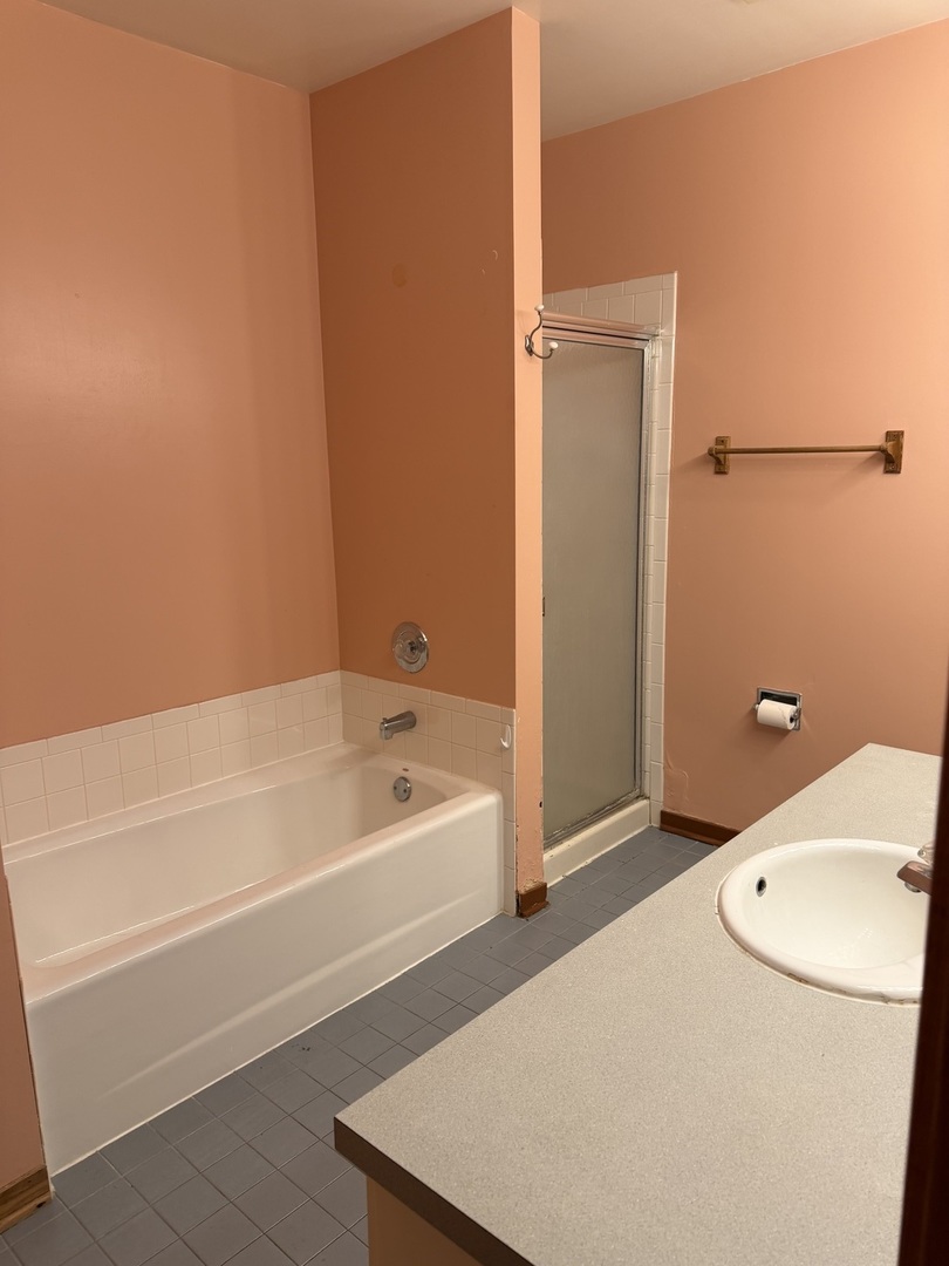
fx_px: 877
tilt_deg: -10.0
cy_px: 633
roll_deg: +1.2
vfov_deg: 71.6
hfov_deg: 56.8
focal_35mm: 24
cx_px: 474
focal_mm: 6.76
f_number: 1.78
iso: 125
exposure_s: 1/120
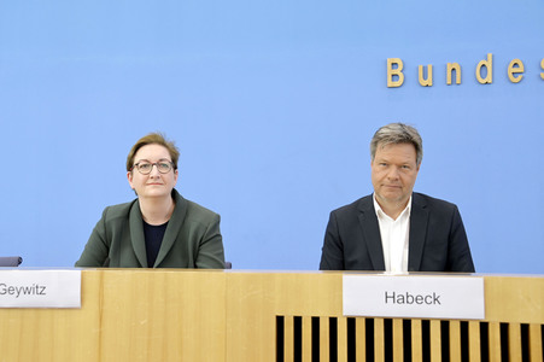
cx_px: 272
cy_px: 181
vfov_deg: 33.4
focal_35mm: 40
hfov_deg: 48.5
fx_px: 604
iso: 3200
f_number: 6.3
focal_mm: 40
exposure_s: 1/400
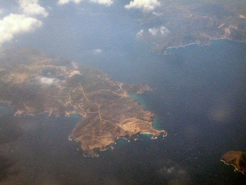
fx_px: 547
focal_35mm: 77
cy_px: 92
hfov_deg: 25.3
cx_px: 123
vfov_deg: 19.1
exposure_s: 1/728
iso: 100
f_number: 4
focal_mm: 11.8
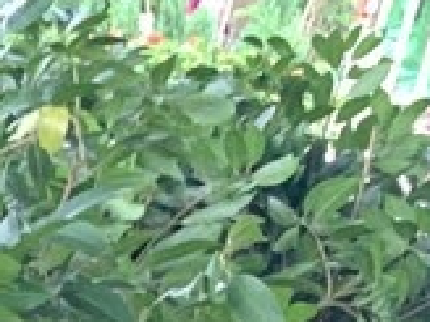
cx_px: -1114
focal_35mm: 190
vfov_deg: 7.1
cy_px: 885
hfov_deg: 7.9
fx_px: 2360
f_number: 1.8
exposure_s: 1/78
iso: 100
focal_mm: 4.2
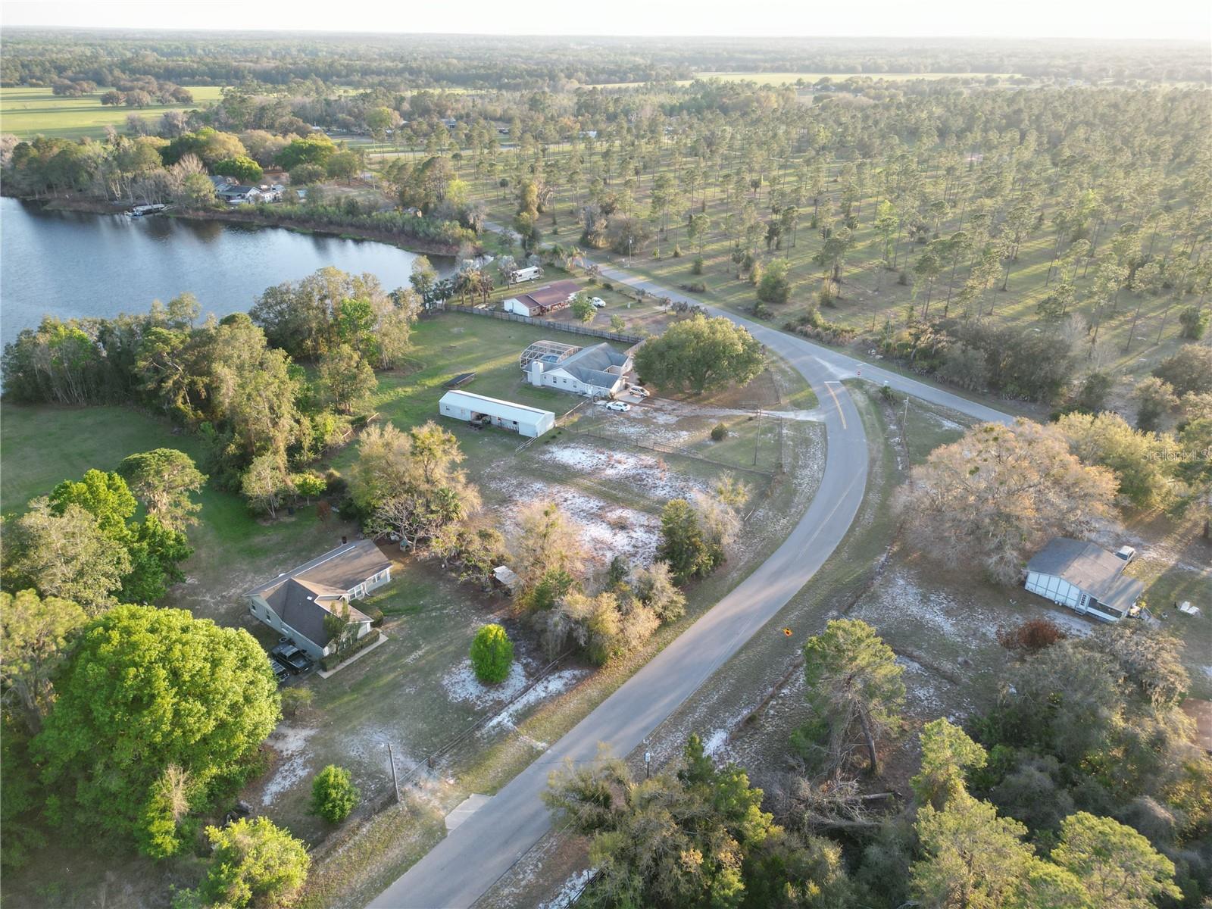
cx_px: 606
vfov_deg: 56.8
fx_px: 840
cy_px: 454
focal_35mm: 24
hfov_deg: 71.6
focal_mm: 6.72
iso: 200
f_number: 1.7
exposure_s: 1/500
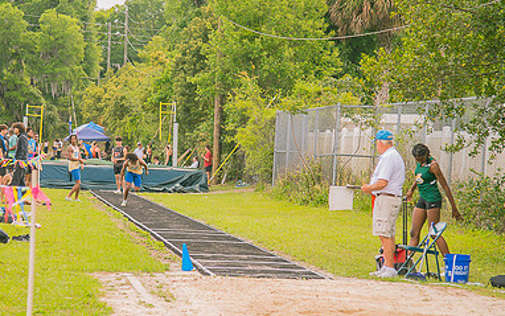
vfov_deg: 9.9
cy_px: 197
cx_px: 200
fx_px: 1831
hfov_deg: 15.7
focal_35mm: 133
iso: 200
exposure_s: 1/200
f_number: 4
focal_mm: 86
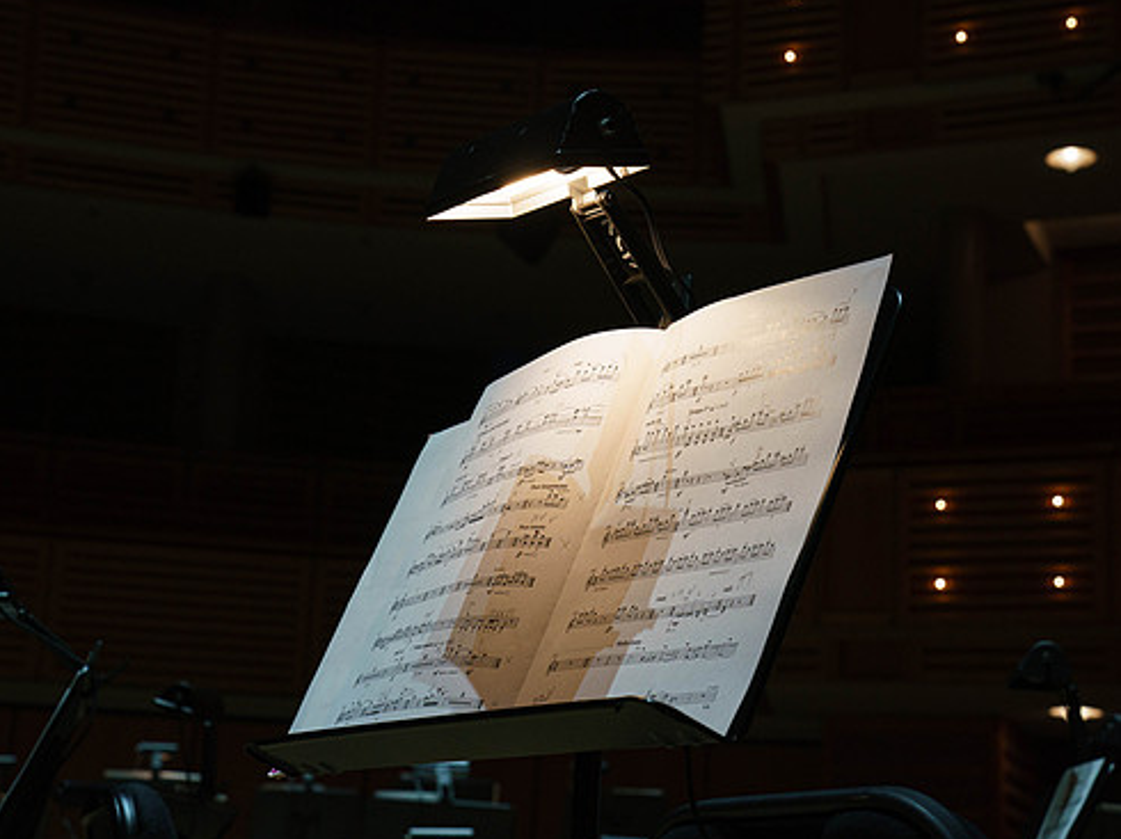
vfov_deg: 19.9
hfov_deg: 26.3
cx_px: 588
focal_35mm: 74
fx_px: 2395
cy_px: 436
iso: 2500
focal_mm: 65
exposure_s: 1/200
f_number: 9
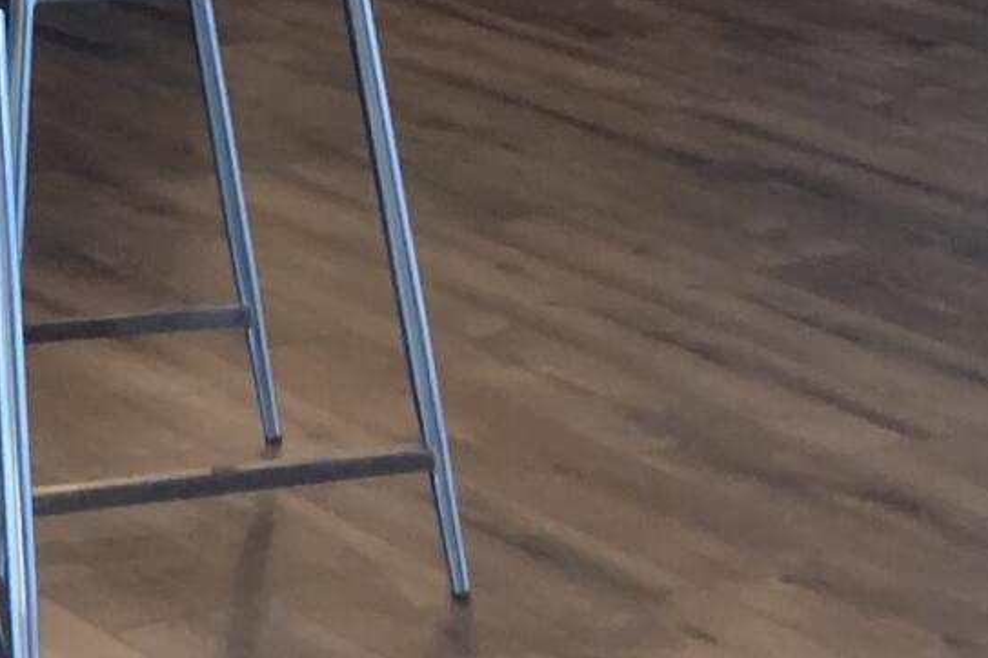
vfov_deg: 7.7
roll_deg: -0.9
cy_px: -1105
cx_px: -142
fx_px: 4418
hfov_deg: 12.5
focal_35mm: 161
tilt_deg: +3.6
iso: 64
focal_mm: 3.99
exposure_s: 1/60
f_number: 1.8
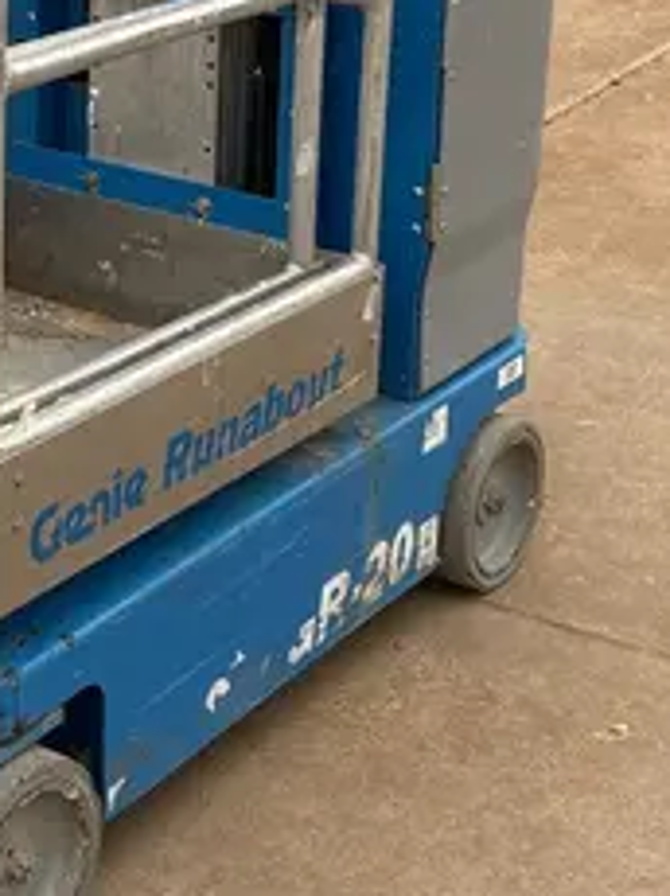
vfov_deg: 23.3
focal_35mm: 83
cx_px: -39
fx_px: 2146
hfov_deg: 17.2
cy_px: 193
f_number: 1.6
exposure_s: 1/675
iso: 50
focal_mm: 5.96
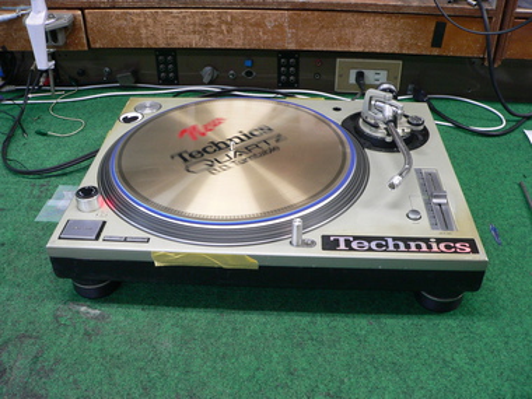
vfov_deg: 39.7
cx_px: 266
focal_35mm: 36
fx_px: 553
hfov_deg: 51.4
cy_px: 200
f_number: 2.8
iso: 200
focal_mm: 6
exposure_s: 1/25
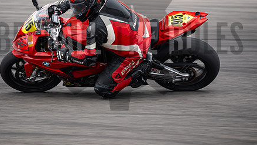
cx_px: 119
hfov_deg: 7.4
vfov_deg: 4.2
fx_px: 1983
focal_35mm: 291
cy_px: 39
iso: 160
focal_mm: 140
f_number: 3.2
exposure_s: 1/250
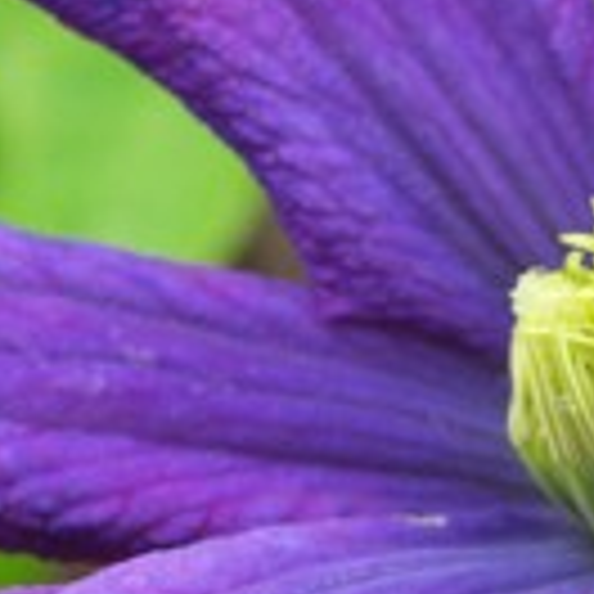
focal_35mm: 411
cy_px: 320
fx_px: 7979
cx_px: 549
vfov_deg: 4.3
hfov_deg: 4.3
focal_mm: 23.1
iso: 160
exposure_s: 1/30
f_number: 3.3
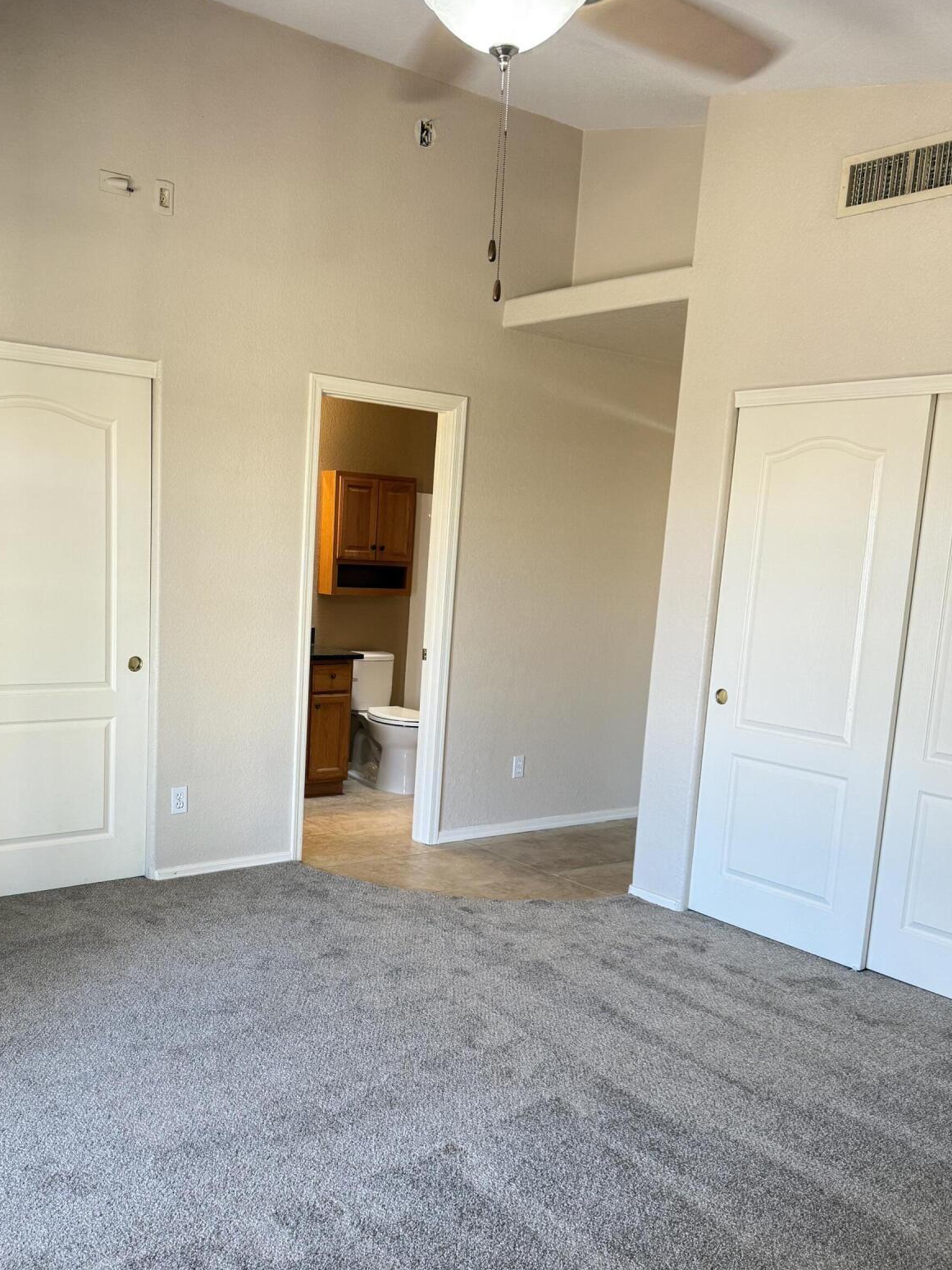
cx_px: 372
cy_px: 724
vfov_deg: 58.1
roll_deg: -3.2
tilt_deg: -8.5
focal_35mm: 31
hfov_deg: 45.2
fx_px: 1137
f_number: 1.78
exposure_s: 1/60
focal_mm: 6.76
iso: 200
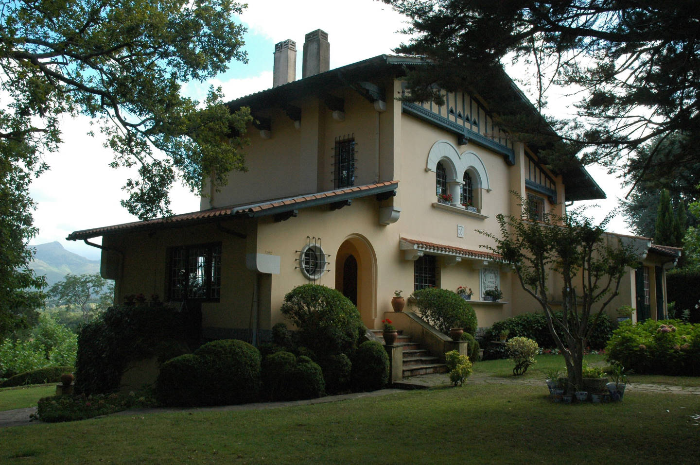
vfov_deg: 39.9
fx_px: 641
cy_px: 232
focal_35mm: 33
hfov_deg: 57.3
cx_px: 350
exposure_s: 1/250
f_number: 11
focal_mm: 22
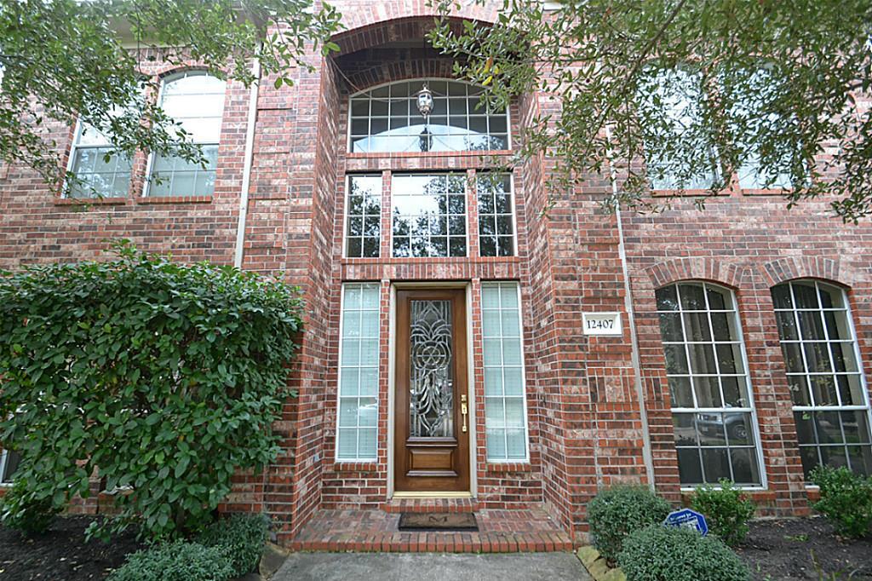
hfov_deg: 100.4
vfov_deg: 77.3
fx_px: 363
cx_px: 436
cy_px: 290
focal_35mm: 15
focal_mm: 10
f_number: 5
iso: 400
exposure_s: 1/100
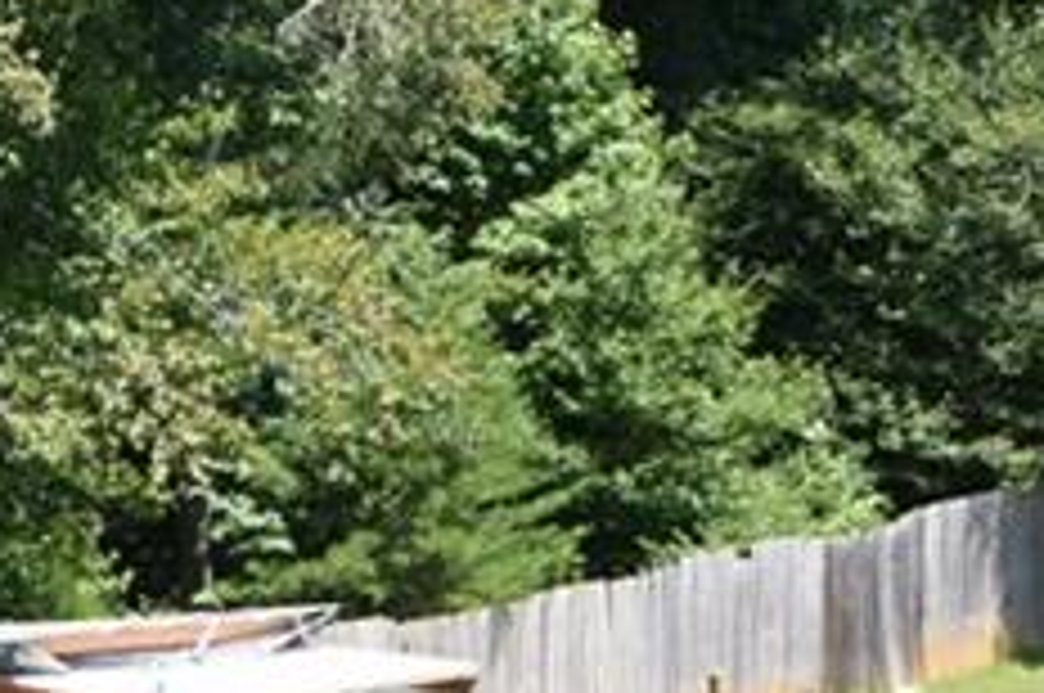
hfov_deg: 12.5
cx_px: -382
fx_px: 4605
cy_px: 616
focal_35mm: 159
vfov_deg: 8.6
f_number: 8
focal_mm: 24
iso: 320
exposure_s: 1/250
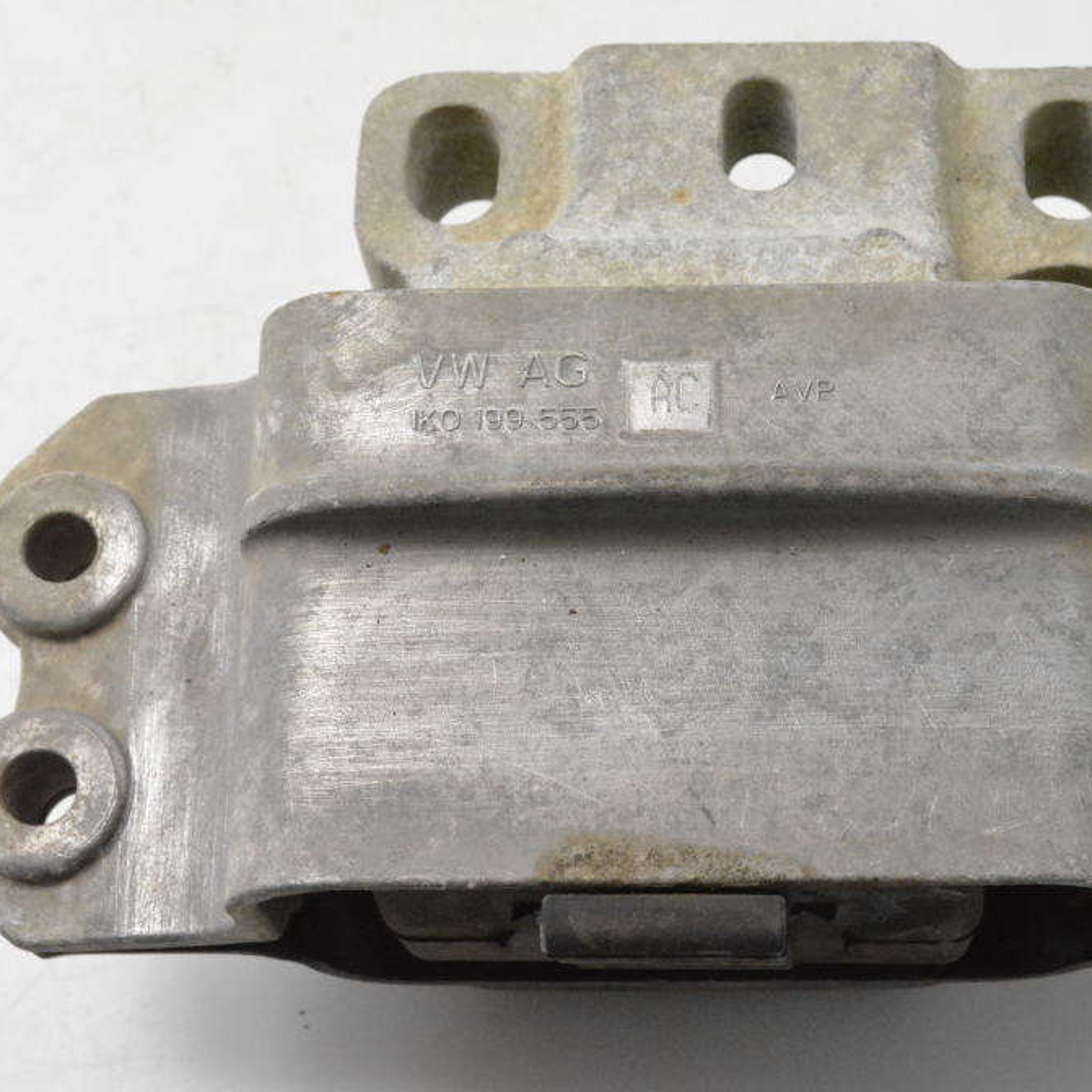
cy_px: 553
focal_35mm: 70
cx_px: 685
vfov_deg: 24.7
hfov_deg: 24.6
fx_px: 2498
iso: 6400
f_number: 10
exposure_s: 1/250
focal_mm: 36
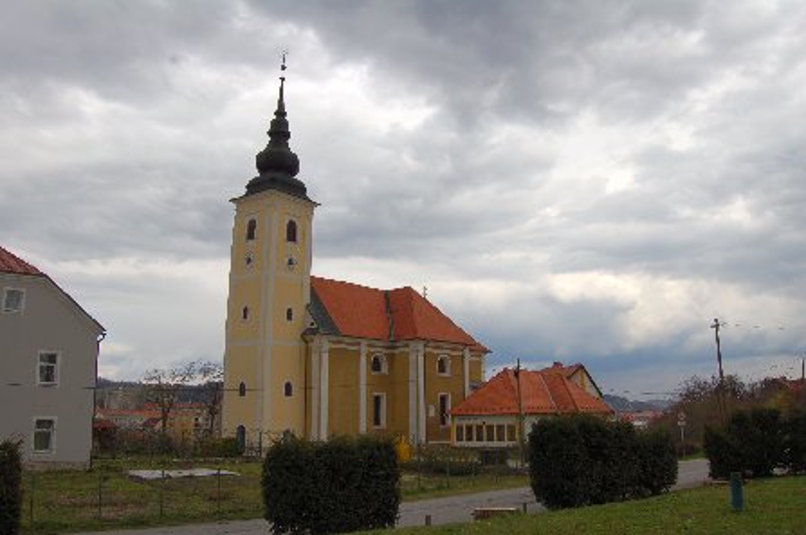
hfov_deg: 57.3
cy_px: 268
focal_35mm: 33
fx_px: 738
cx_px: 403
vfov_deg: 39.9
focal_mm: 22
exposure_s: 1/320
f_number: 9
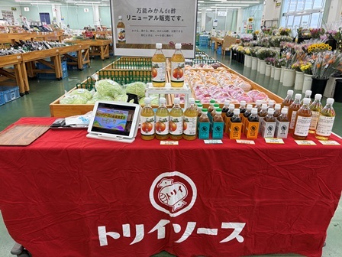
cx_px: 171
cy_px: 128
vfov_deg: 53.1
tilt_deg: -20.0
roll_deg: -0.8
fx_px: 257
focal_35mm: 26
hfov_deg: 67.3
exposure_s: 1/122
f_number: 1.6
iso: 80
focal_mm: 5.96
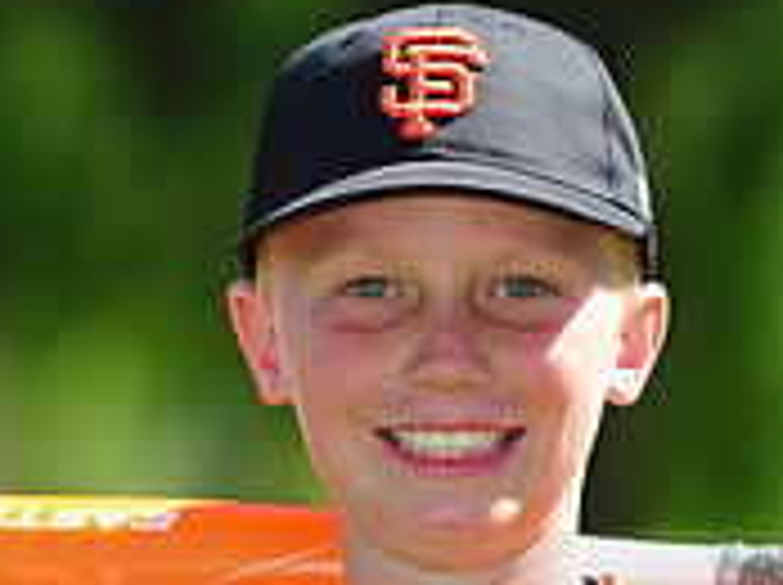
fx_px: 14479
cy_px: 590
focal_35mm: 641
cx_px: 320
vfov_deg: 2.3
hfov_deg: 3.1
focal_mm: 200
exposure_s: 1/800
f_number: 4.5
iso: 200
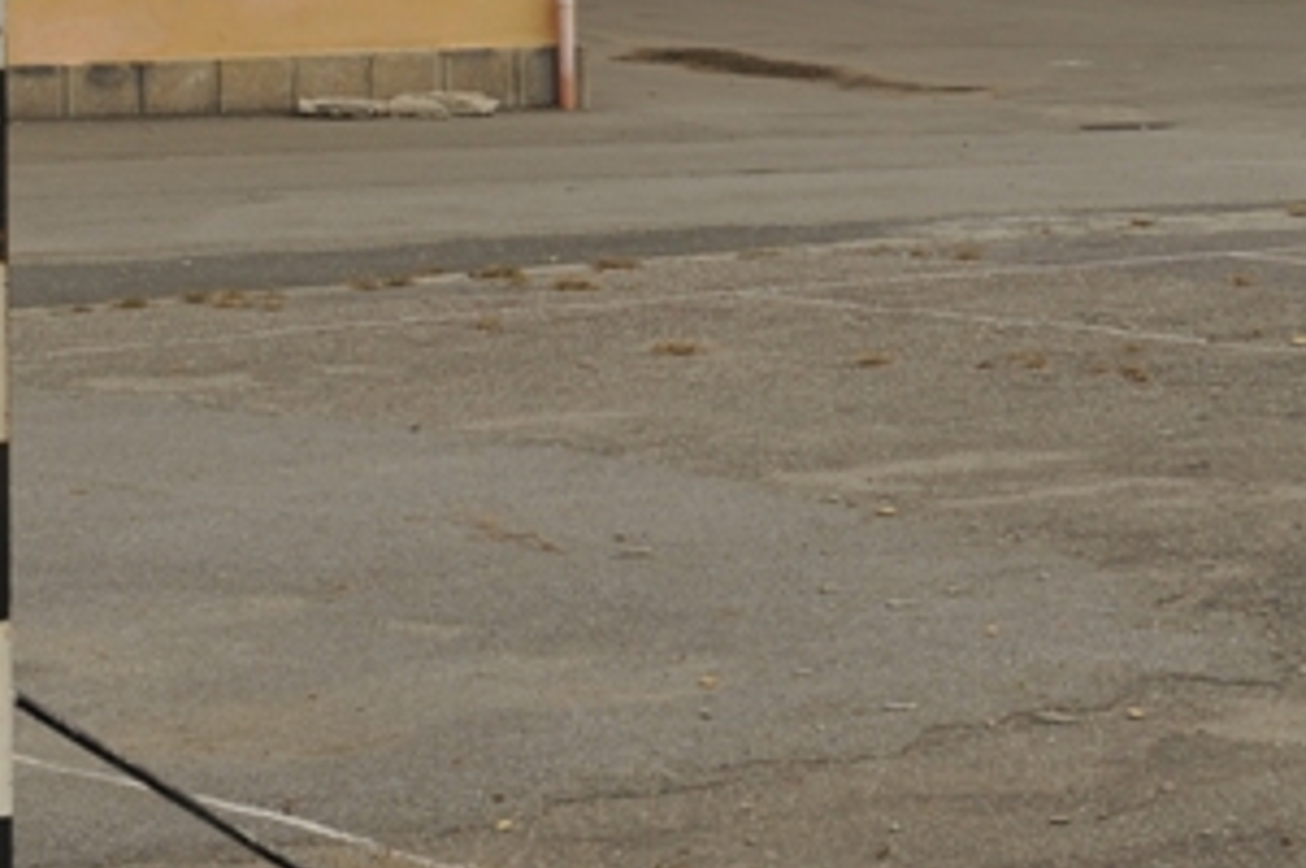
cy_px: -384
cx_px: 985
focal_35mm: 153
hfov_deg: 13.4
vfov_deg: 8.8
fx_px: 5544
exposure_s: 1/400
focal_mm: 45
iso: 200
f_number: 10
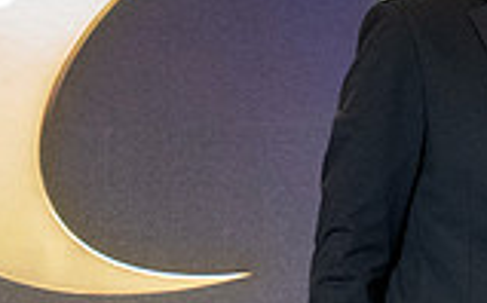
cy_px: 92
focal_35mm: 269
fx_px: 3566
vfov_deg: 4.9
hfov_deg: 7.6
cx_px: 830
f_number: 4
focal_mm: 70
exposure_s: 1/160
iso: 6400
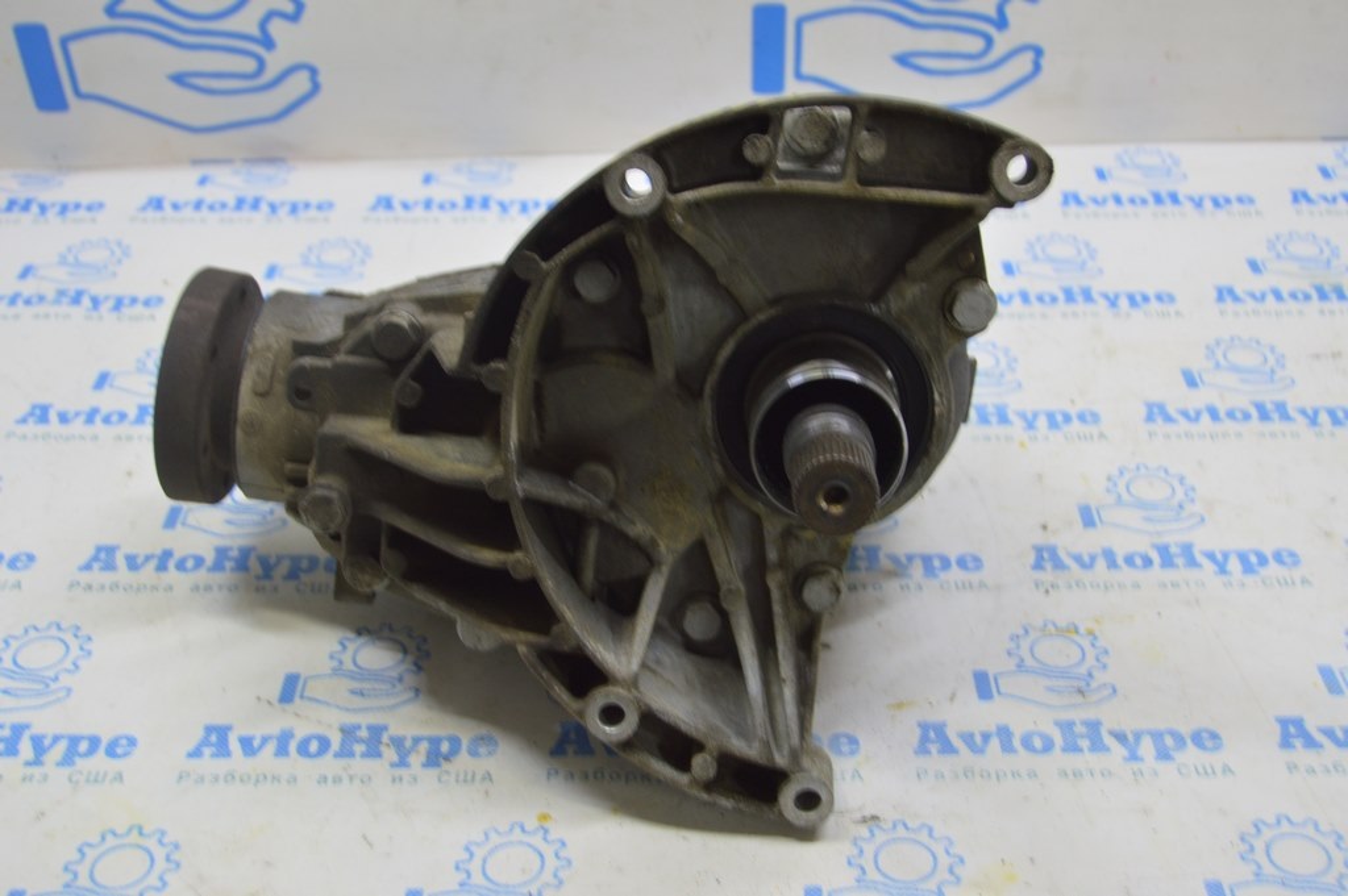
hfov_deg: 42.4
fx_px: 1740
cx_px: 674
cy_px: 448
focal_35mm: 46
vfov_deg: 28.9
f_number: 5.6
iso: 400
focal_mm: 31
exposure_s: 1/20
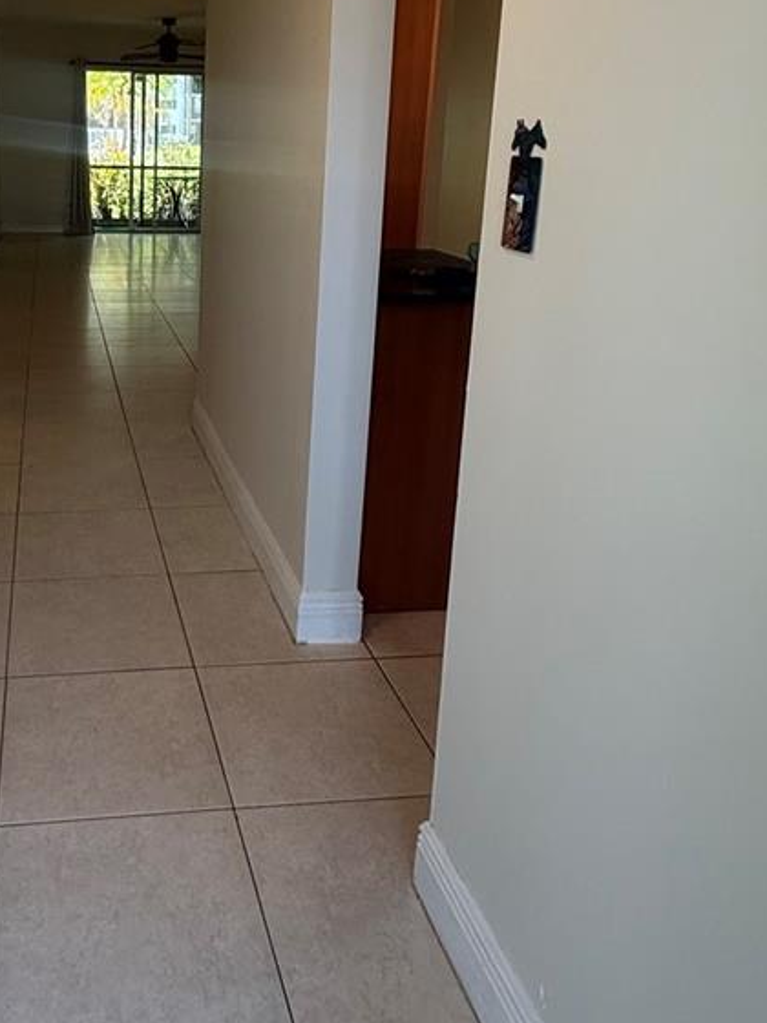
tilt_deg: -9.5
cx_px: 139
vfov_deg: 58.0
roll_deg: -1.2
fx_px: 886
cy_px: 307
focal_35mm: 30
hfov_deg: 44.2
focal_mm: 2.22
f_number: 2.2
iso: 125
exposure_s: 1/120
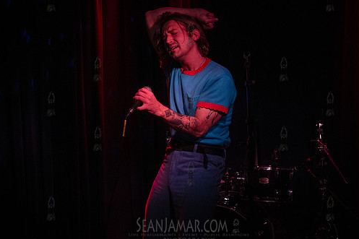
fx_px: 558
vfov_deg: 24.2
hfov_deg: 35.6
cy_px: 103
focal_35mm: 56
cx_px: 190
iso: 10000
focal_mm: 48
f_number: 4
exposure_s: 1/400
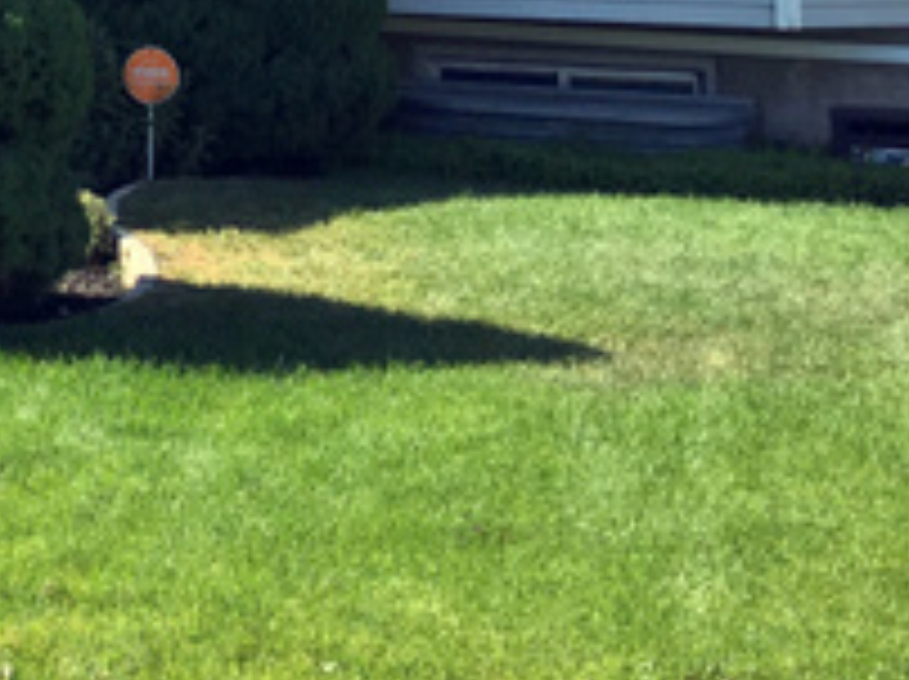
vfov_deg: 14.8
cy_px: -360
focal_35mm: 92
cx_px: -346
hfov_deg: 19.3
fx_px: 2413
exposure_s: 1/855
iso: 25
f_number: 2.2
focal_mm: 4.15
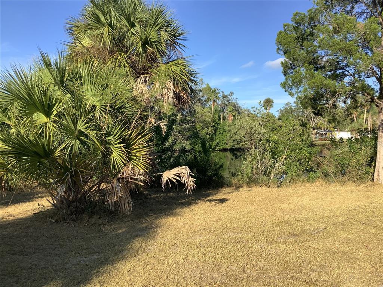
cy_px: 144
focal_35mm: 31
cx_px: 192
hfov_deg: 58.4
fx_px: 343
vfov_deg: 45.4
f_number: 2.4
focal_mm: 3.3
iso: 25
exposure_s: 1/776
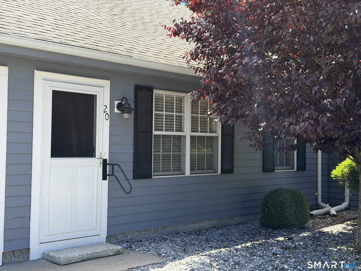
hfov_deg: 39.7
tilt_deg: +1.6
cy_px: 136
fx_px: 501
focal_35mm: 48
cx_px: 180
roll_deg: -1.6
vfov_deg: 30.3
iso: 80
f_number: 1.78
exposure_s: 1/962
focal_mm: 6.76
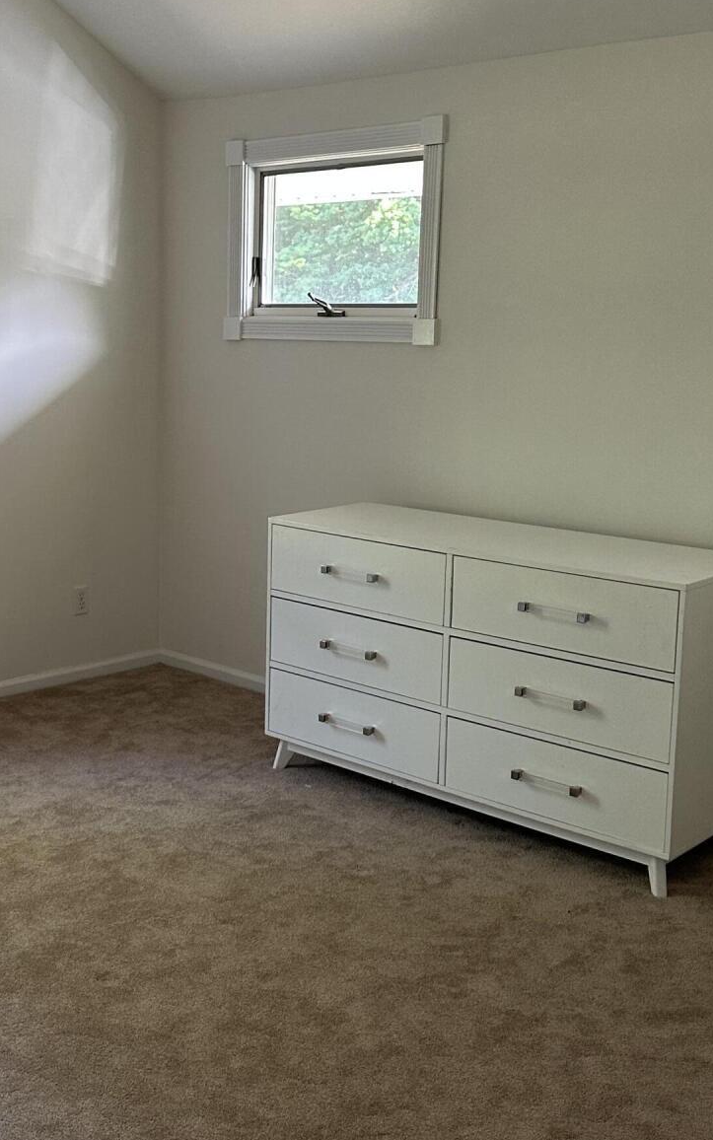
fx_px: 1367
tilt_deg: -8.3
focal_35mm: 44
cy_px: 547
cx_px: 217
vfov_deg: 45.3
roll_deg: -2.4
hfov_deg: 29.0
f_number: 1.78
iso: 250
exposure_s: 1/60
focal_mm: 6.86
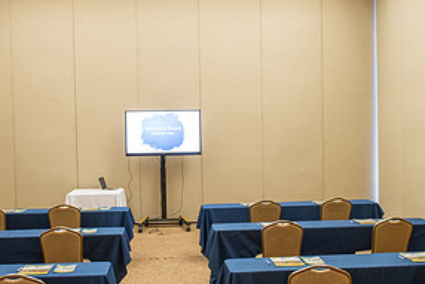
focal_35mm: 50
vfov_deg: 27.0
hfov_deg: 39.5
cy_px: 160
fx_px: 591
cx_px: 192
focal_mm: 24
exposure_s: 1/80
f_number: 2.8
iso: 1250
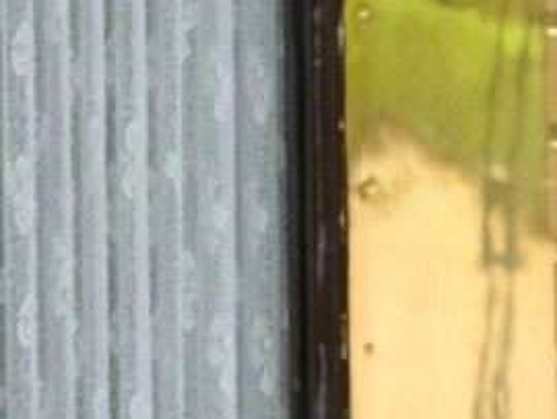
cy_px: -275
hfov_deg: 4.4
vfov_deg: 3.4
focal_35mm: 438
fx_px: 7054
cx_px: -792
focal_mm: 77
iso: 640
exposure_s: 1/200
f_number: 5.6
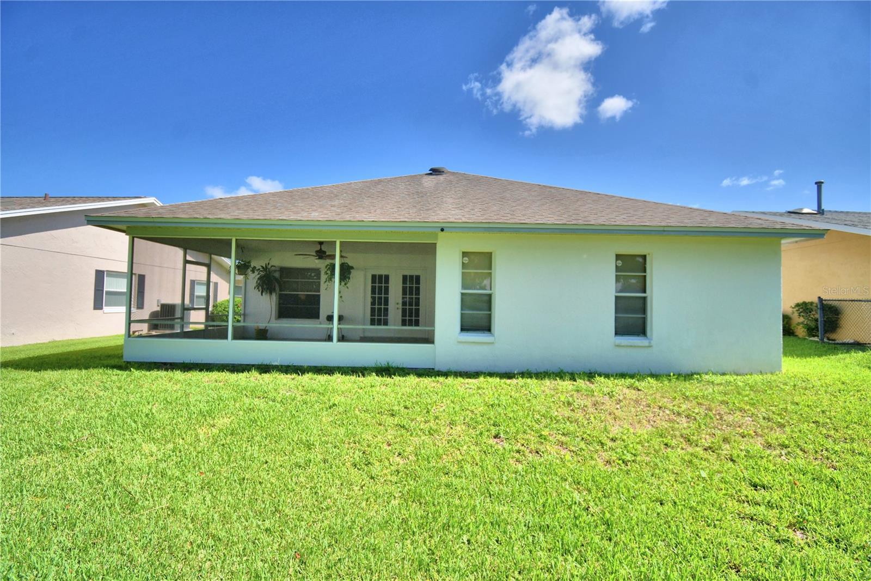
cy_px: 290
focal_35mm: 15
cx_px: 436
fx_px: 363
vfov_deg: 77.3
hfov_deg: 100.4
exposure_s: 1/1000
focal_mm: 10
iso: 100
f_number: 4.5
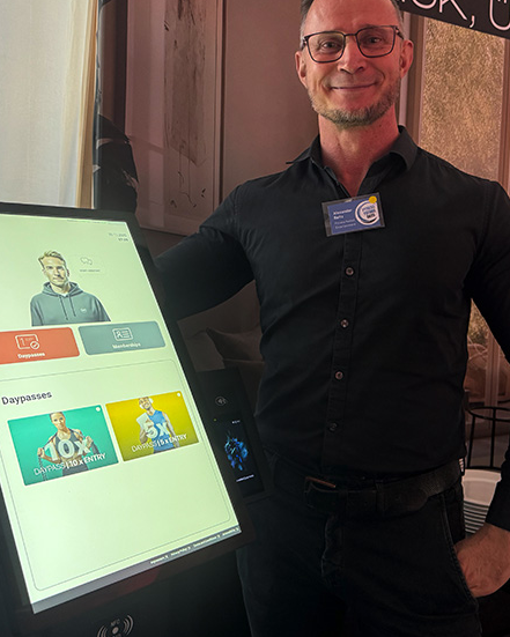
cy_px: 294
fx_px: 641
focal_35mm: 34
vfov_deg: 52.8
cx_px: 298
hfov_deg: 43.2
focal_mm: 6.76
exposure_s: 1/85
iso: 200
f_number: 1.78
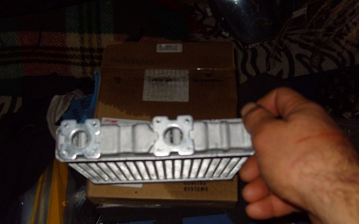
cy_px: 136
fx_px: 382
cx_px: 173
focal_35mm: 39
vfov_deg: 32.7
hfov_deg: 50.4
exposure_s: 1/30
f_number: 2.8
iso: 100
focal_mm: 7.4
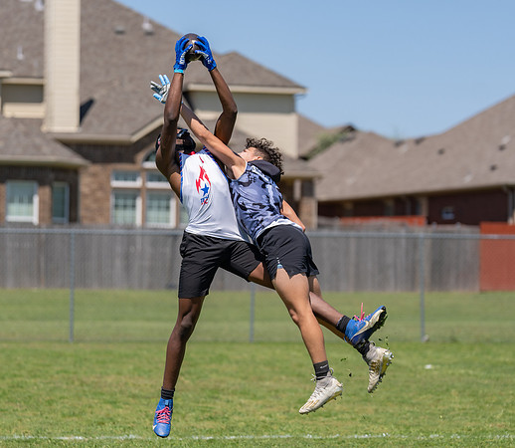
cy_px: 232
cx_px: 207
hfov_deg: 11.0
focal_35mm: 170
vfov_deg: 9.5
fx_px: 2680
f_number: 2.8
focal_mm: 127
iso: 100
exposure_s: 1/2500
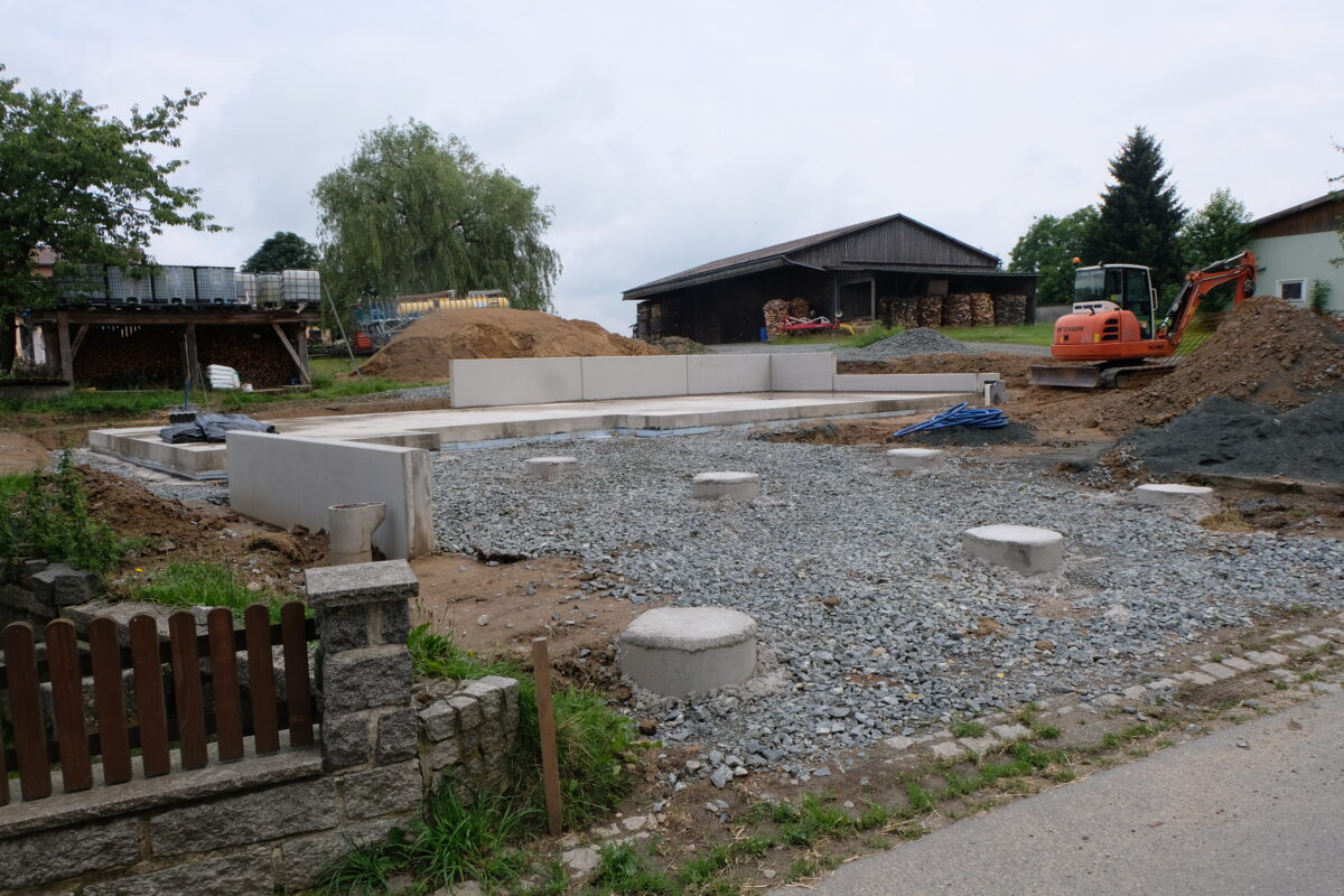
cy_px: 448
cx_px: 672
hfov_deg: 73.7
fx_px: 896
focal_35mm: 24
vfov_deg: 53.1
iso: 400
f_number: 9
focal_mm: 16
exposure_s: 1/400
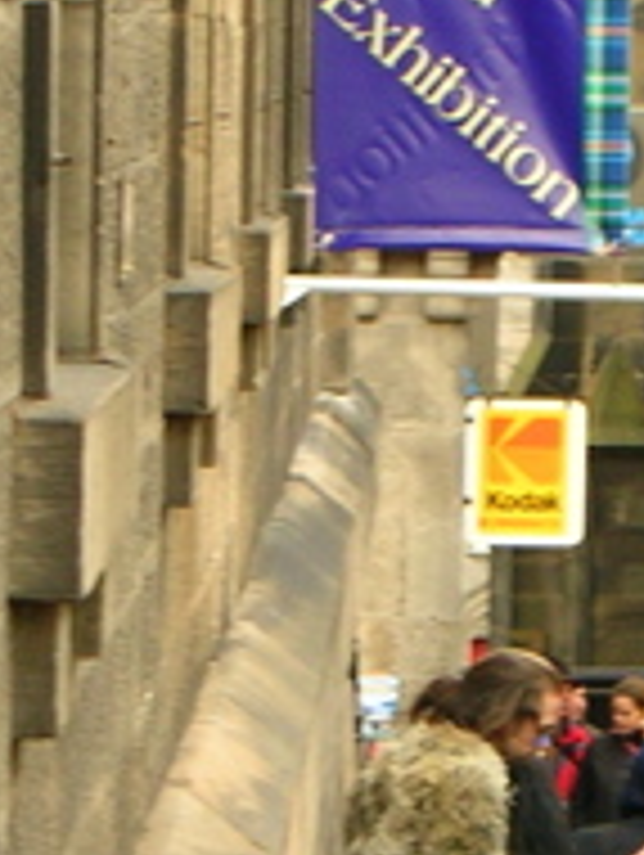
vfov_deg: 5.1
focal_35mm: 387
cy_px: 760
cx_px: 522
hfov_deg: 3.8
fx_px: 9578
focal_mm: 17.4
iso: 56
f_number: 4.9
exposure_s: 1/30
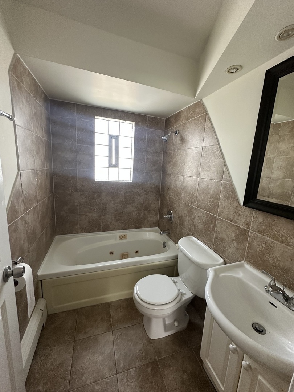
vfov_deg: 102.1
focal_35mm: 14
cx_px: 147
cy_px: 196
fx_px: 159
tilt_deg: -9.0
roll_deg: -4.7
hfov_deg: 85.7
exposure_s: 1/99
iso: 200
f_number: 2.2
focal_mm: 2.22
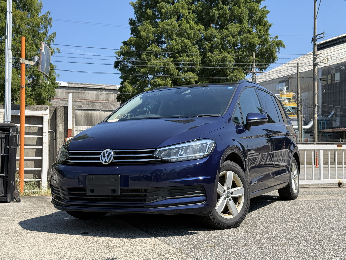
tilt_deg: +2.6
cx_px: 173
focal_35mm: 48
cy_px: 130
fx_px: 480
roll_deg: -0.1
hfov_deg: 39.7
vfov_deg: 30.3
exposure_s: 1/2976
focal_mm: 6.76
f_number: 1.78
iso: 64
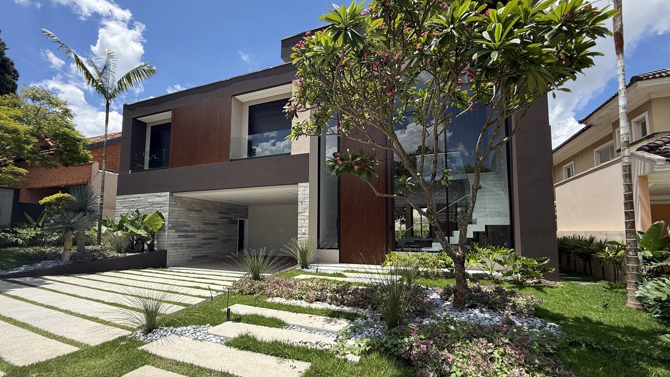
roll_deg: -0.8
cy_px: 210
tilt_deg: +5.2
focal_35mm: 16
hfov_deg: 99.3
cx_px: 324
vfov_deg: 66.9
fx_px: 284
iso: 50
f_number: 2.2
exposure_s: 1/1050
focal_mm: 2.22
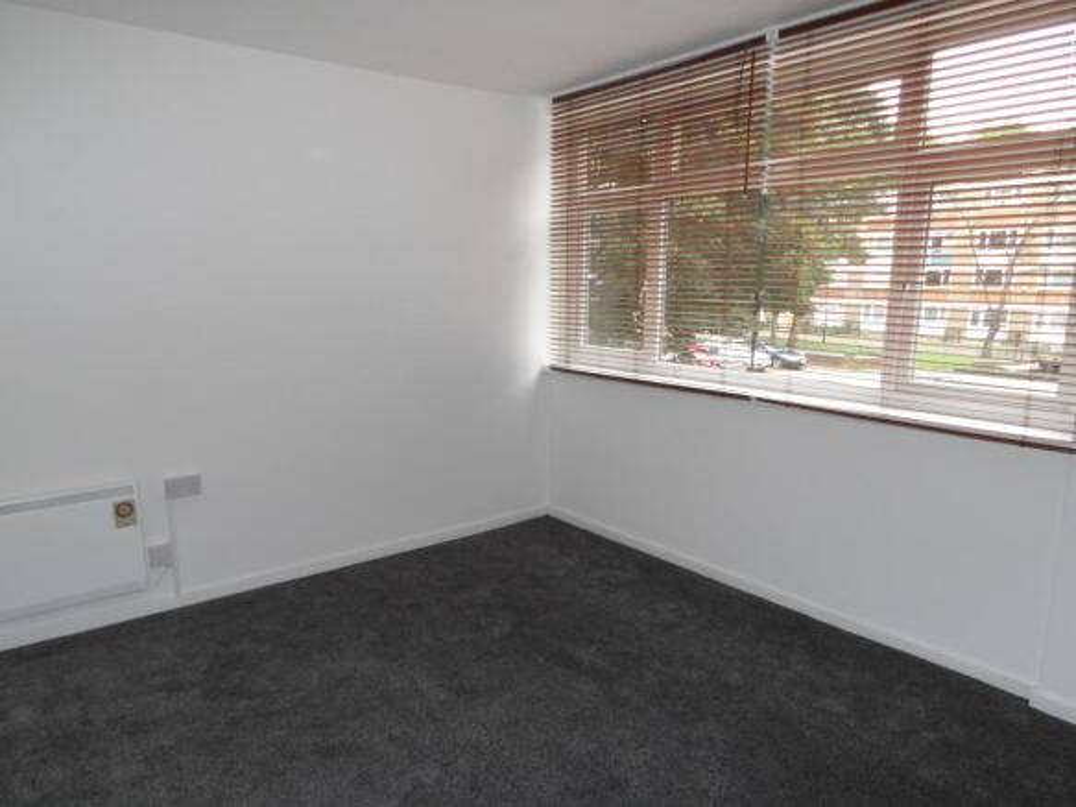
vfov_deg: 56.8
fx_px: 746
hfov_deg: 71.6
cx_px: 538
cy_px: 404
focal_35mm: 24
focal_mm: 4.3
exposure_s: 1/15
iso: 200
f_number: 4.1
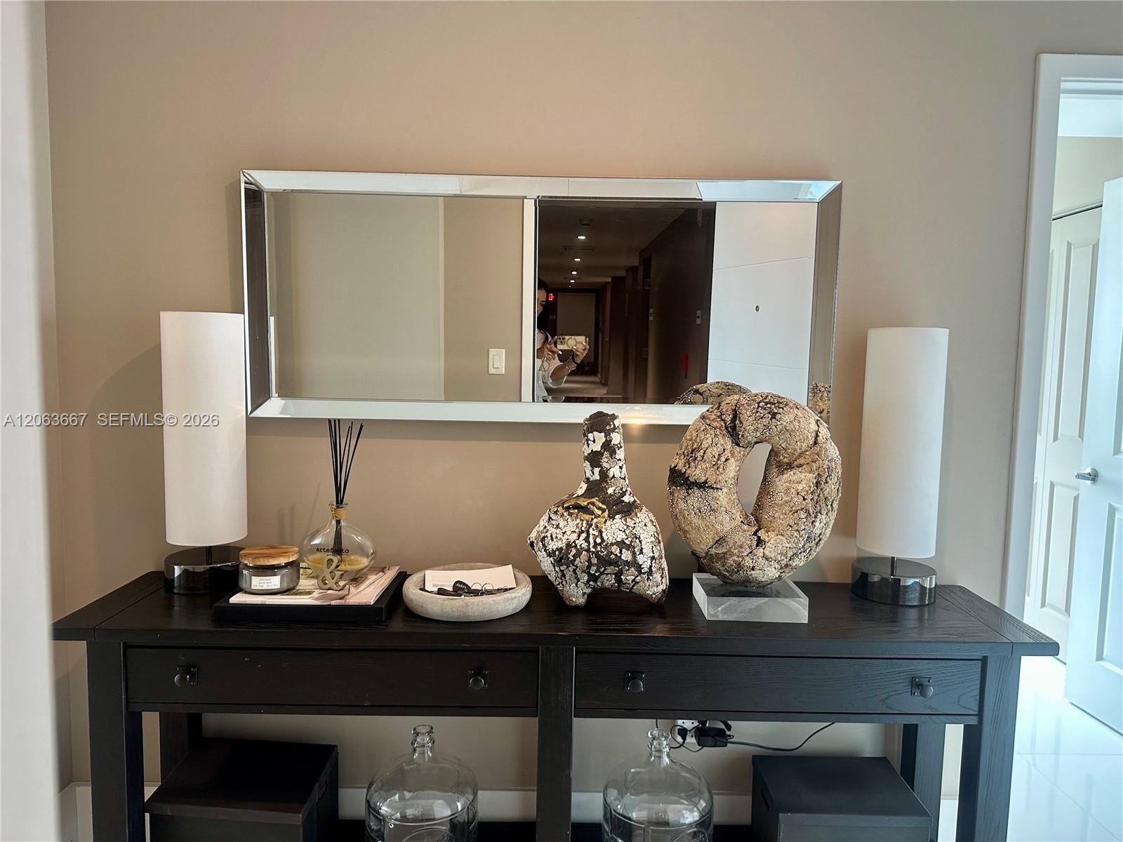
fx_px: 779
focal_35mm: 24
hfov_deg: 71.6
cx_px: 562
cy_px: 421
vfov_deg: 56.8
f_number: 1.78
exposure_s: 1/60
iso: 160
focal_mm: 6.86
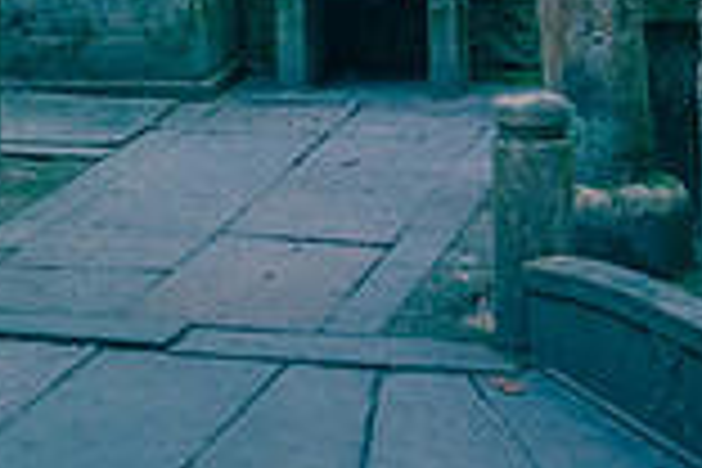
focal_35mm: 115
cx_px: 261
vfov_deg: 11.1
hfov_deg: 17.8
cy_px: -380
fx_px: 2242
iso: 6400
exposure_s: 1/80
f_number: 4
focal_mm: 31
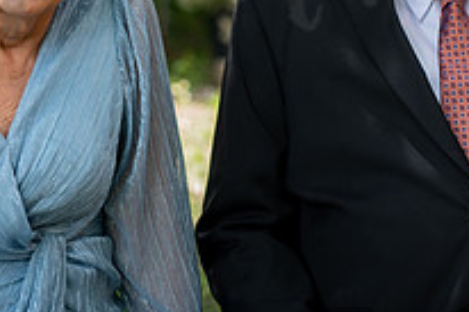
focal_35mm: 154
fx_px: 2005
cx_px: 149
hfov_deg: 13.3
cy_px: -101
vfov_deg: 8.8
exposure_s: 1/400
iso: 125
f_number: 2.2
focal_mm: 50
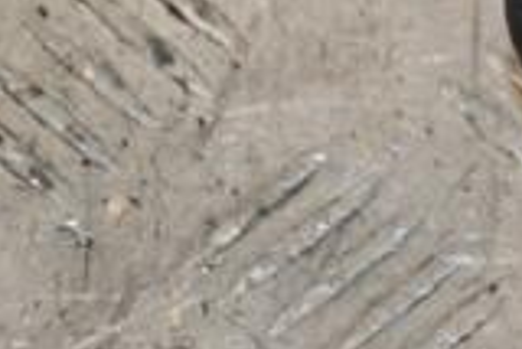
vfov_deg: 3.3
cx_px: 917
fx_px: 6123
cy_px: -219
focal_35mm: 422
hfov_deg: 4.8
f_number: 5.3
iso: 800
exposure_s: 1/200
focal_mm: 75
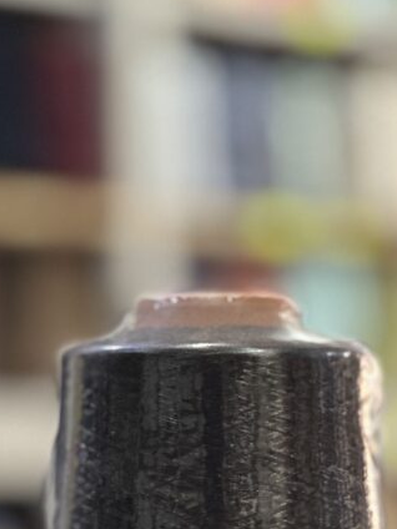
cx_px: 189
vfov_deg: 10.5
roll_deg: +0.1
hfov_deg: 8.0
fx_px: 2844
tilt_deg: -2.0
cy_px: 553
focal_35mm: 186
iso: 250
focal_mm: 9
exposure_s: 1/33
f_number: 2.8
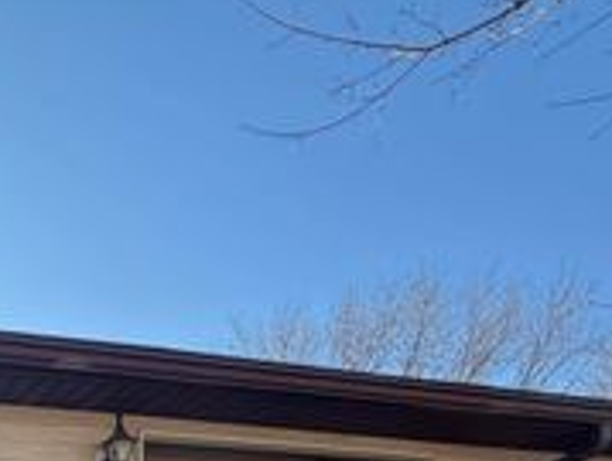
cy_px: 616
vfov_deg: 29.1
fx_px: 691
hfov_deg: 41.3
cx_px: -7
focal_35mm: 39
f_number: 2.2
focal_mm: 2.22
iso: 64
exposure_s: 1/502
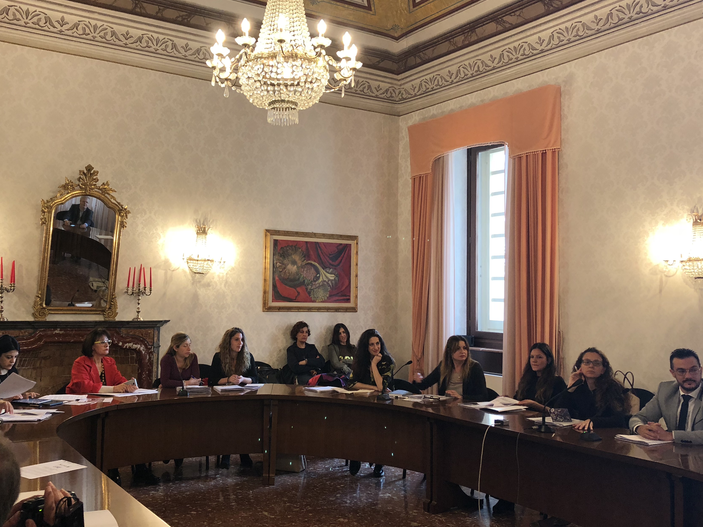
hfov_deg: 53.8
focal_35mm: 34
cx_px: 307
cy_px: 251
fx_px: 690
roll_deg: -1.0
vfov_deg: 41.8
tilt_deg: +4.1
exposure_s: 1/17
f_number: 1.8
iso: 40
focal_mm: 3.99
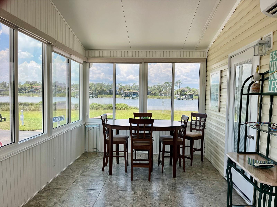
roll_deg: -1.7
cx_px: 138
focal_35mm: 26
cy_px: 104
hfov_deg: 67.3
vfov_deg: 53.1
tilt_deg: -2.9
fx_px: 208
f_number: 1.6
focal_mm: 5.1
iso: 50
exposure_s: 1/1163
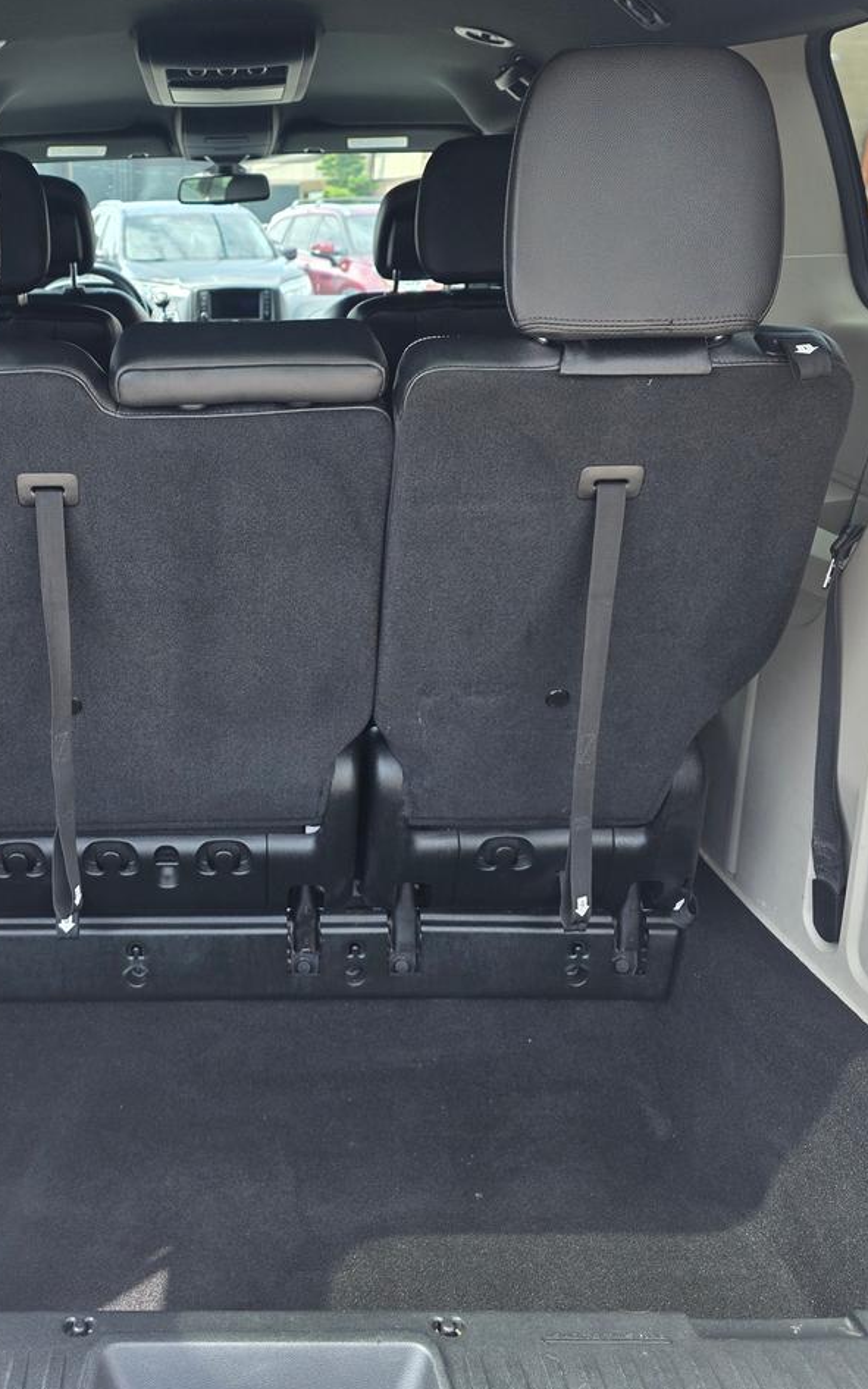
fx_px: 1249
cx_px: 191
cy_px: 694
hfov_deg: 37.1
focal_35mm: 33
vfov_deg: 58.1
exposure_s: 1/180
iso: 32
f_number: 1.7
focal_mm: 6.3
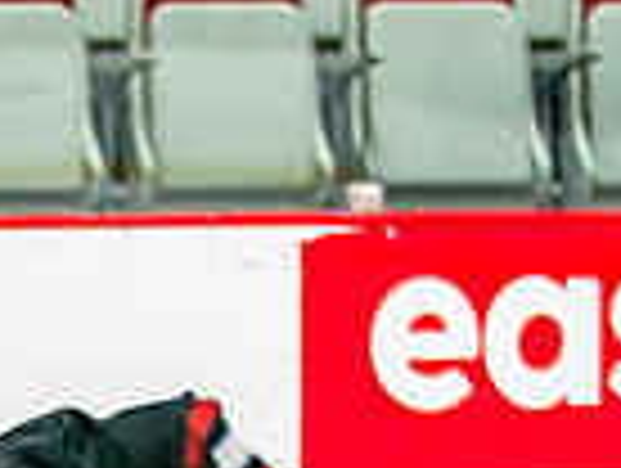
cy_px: 1010
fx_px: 13712
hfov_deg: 2.6
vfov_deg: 1.9
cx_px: -308
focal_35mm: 763
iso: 400
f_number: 2.8
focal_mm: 105
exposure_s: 1/640
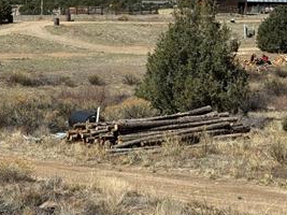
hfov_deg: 17.0
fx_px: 953
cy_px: 40
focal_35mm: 115
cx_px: 209
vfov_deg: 12.8
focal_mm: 6.76
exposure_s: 1/5376
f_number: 1.78
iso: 64
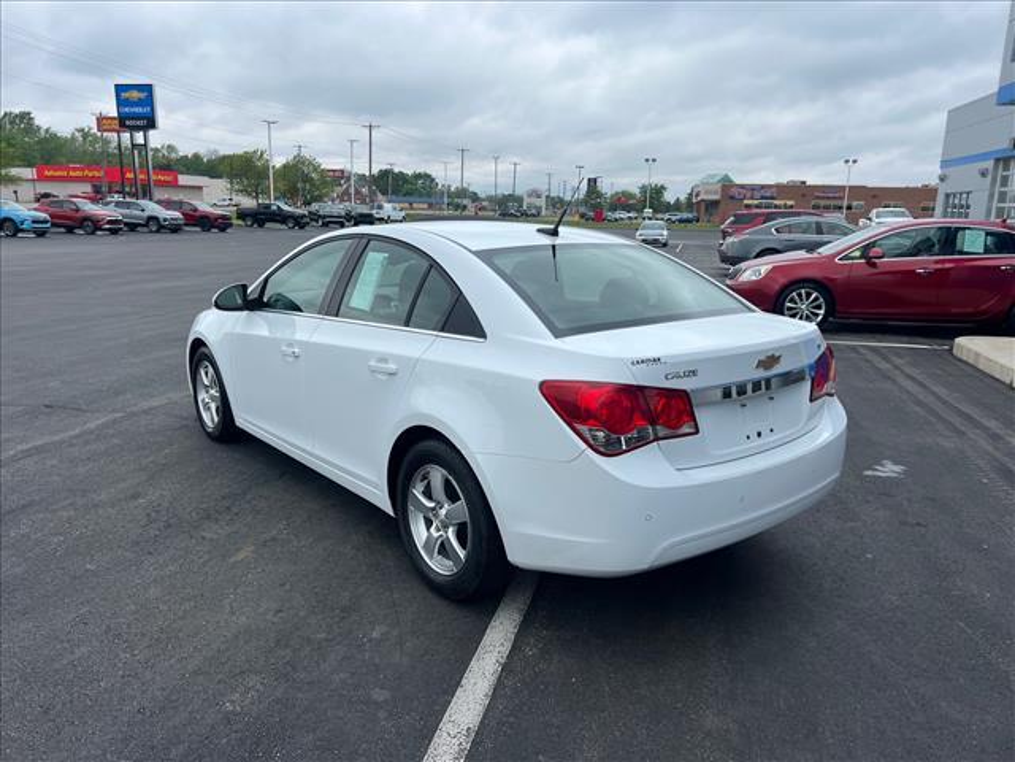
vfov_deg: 53.1
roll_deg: -2.7
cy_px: 381
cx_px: 508
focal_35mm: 26
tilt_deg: -13.5
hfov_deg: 67.3
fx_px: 762
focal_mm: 5.7
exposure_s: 1/3257
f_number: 1.5
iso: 50
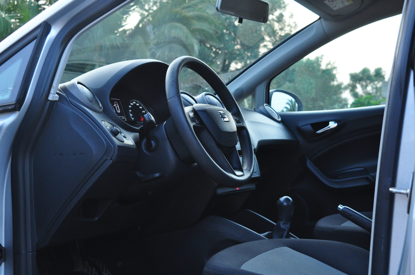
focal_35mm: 52
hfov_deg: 37.9
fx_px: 604
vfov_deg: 25.7
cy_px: 138
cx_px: 208
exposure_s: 1/60
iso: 1000
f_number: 5.6
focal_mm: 35
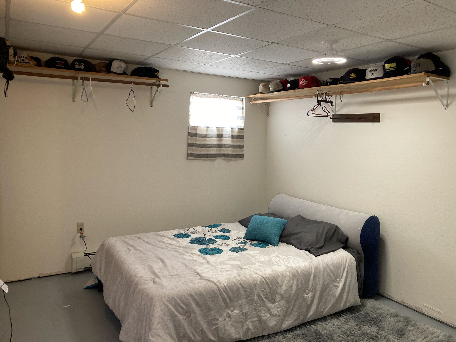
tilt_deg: -4.8
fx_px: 369
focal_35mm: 28
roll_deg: -2.2
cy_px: 171
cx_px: 228
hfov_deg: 63.4
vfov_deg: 49.7
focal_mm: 3.99
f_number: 1.8
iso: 125
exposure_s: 1/60
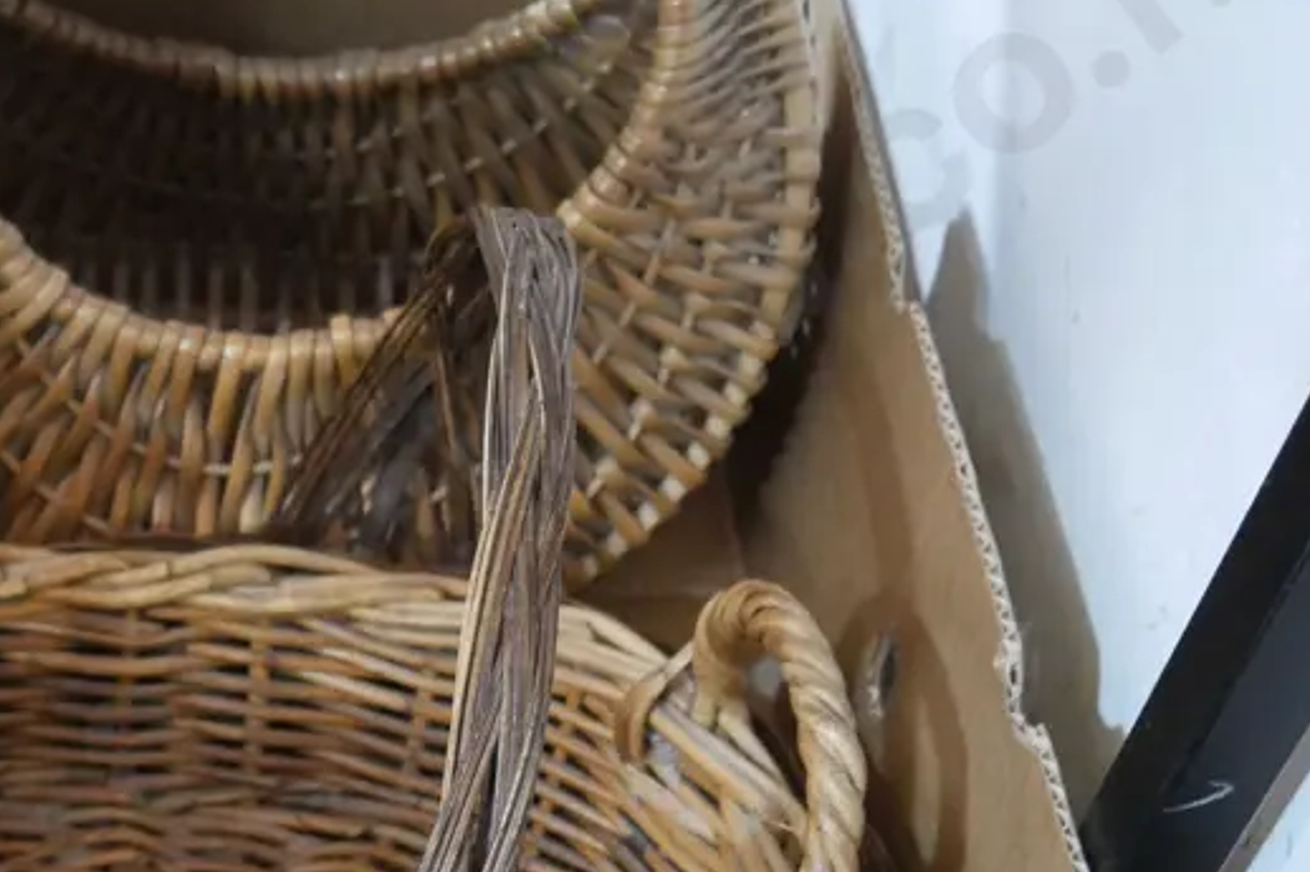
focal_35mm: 70
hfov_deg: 28.2
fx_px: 2546
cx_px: 263
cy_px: 653
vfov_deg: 19.3
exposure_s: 1/25
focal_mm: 17
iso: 3200
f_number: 4
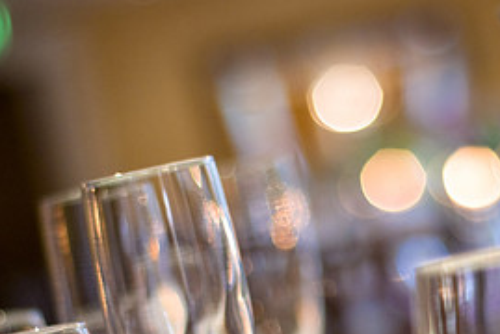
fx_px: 2252
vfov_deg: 8.5
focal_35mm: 162
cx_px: 374
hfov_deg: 12.6
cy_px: 315
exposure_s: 1/15
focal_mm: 50
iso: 400
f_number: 2
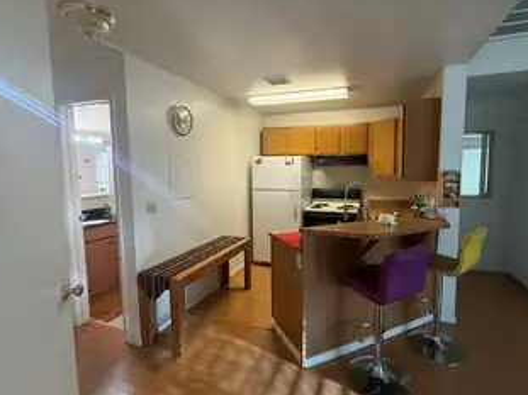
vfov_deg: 71.5
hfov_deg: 87.6
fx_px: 274
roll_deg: +0.5
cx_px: 285
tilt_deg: -4.3
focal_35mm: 18
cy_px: 192
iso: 400
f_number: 2.2
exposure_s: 1/120
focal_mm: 2.22
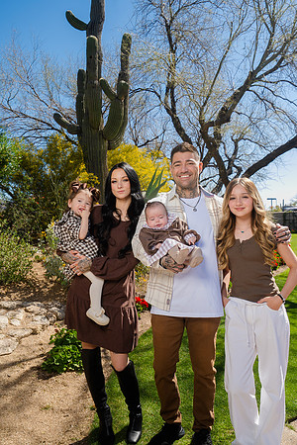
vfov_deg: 58.7
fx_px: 396
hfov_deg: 41.1
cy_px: 222
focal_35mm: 32
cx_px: 148
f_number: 5.6
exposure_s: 1/250
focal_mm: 32
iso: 50
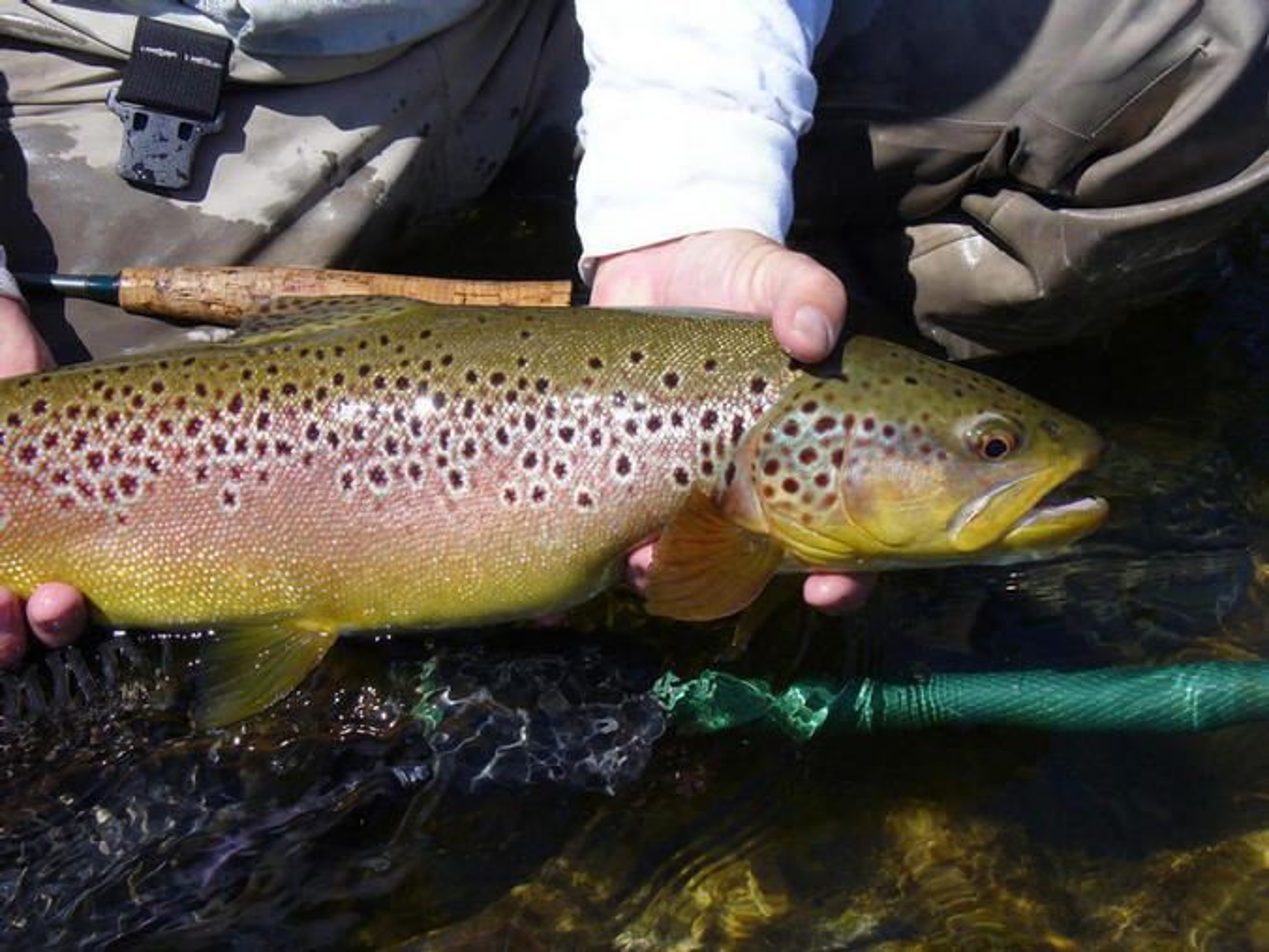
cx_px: 634
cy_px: 476
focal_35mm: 78
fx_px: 2859
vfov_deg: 18.9
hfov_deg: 25.0
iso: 80
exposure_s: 1/1000
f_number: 3.3
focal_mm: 12.8
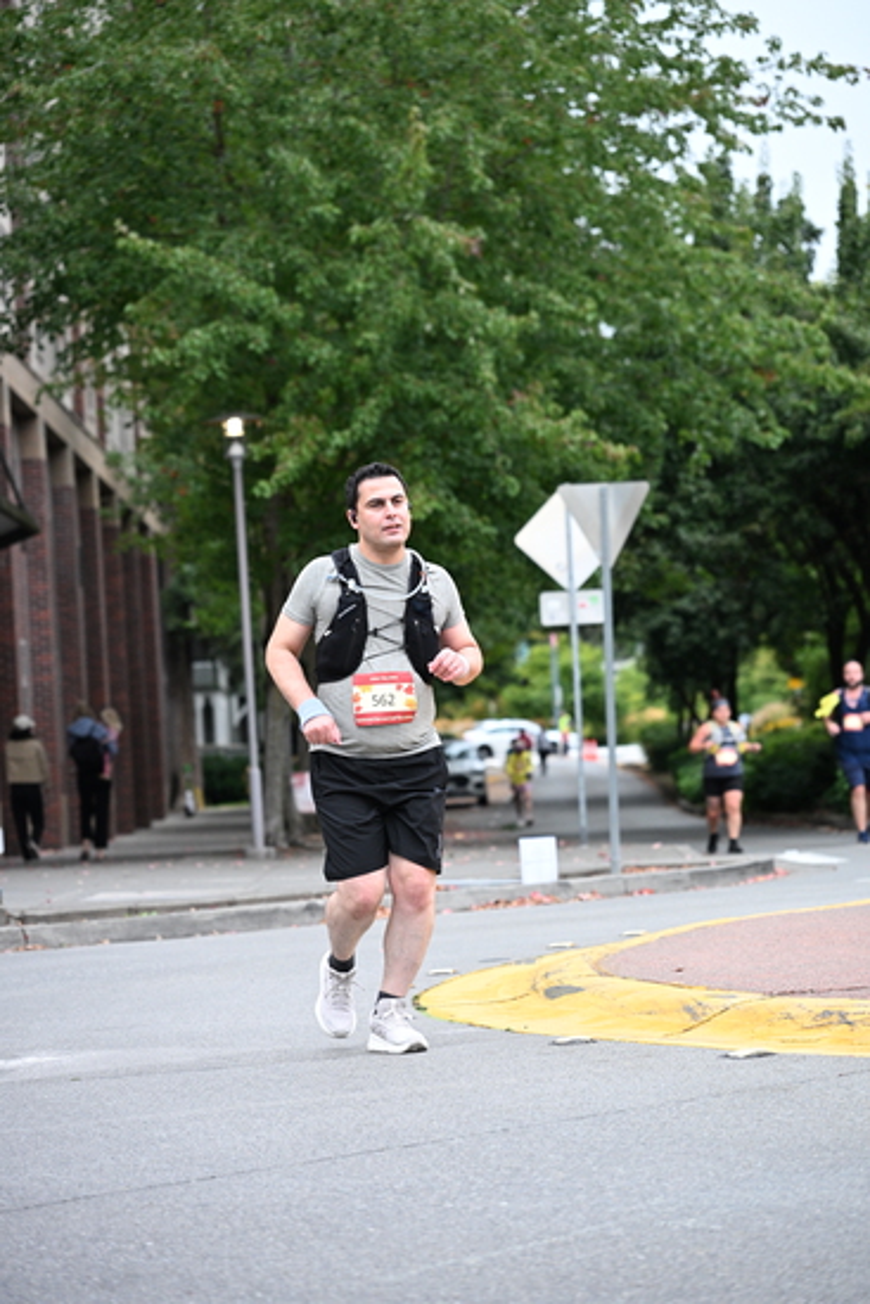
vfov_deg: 17.1
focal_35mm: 120
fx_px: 4347
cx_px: 435
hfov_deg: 11.4
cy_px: 652
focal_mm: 120
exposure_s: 1/500
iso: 1600
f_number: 4
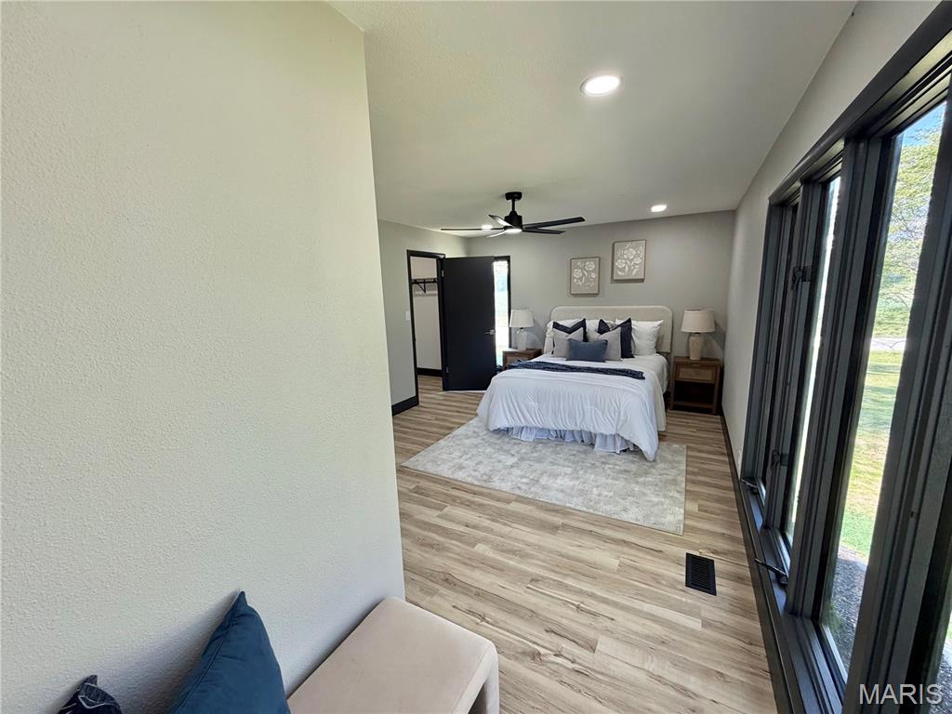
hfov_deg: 102.1
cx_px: 476
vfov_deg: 85.7
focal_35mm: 14
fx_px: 385
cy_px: 357
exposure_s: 1/121
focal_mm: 2.22
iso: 125
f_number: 2.2
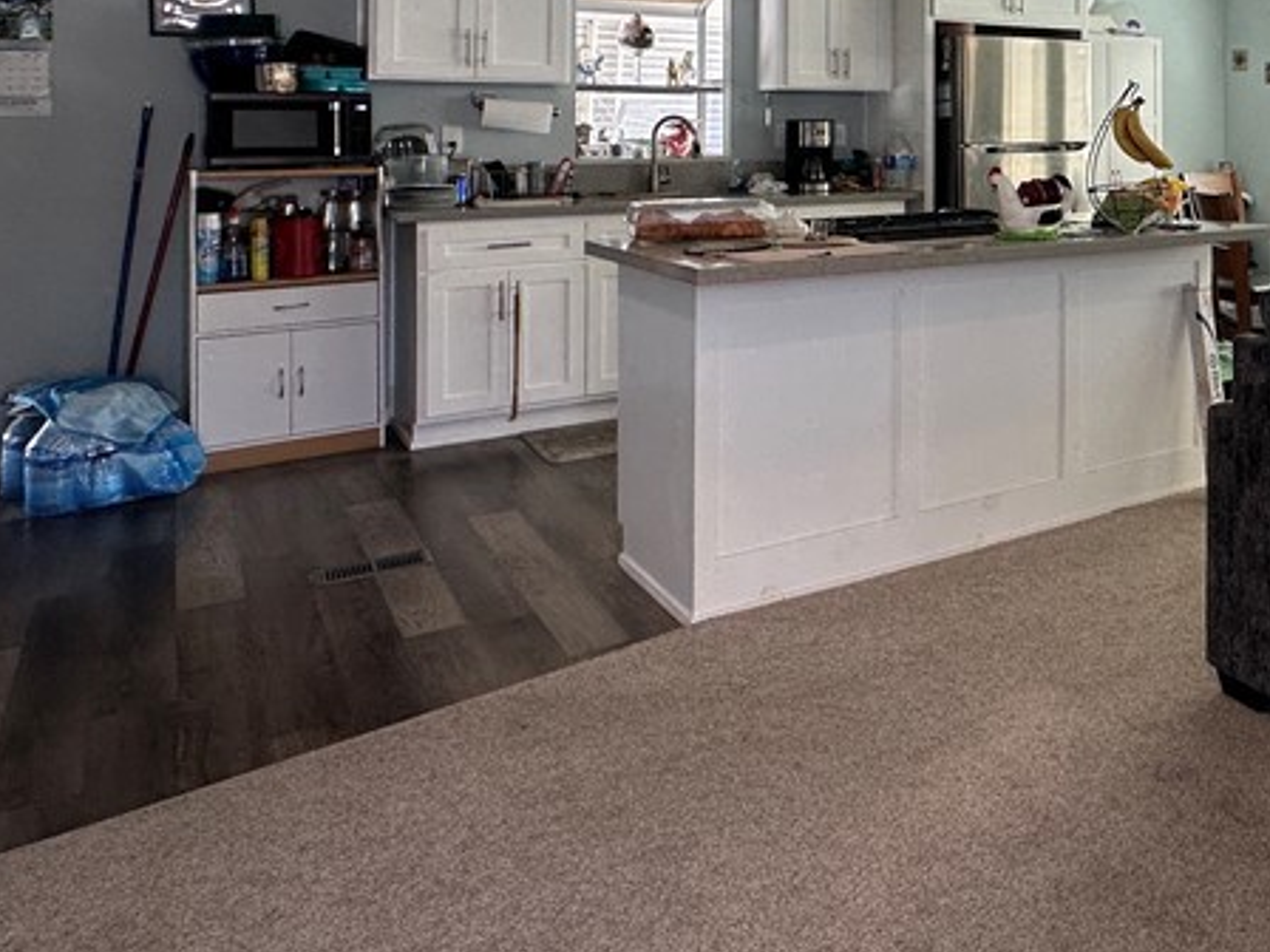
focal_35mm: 32
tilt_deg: +0.0
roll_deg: -0.9
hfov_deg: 51.4
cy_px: 110
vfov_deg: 41.0
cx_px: 1100
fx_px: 1174
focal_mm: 2.22
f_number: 2.2
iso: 64
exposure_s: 1/120
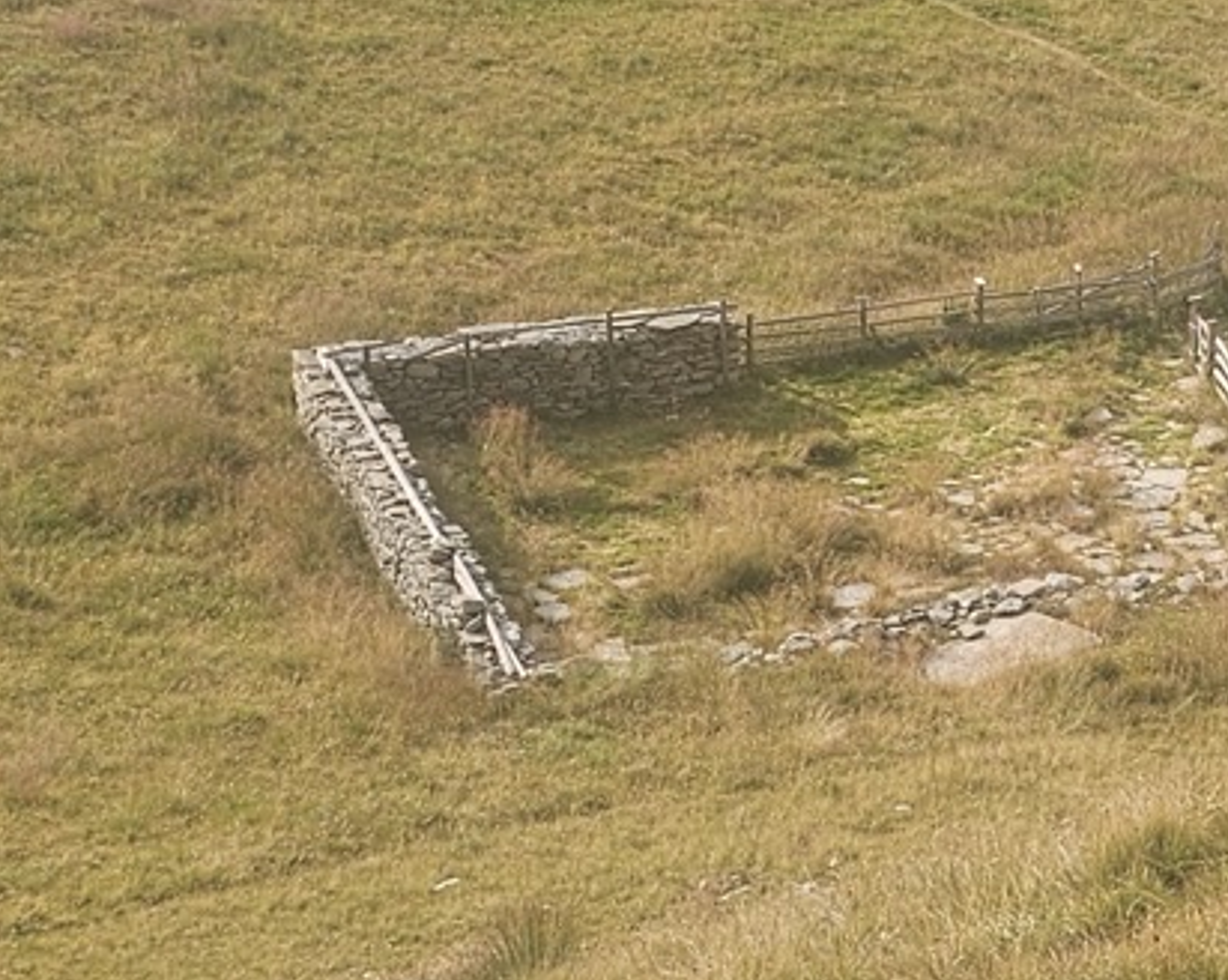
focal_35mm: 56
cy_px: 370
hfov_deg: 29.0
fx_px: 2033
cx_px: 1479
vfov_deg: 27.0
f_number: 1.7
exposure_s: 1/631
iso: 10
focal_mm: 6.3
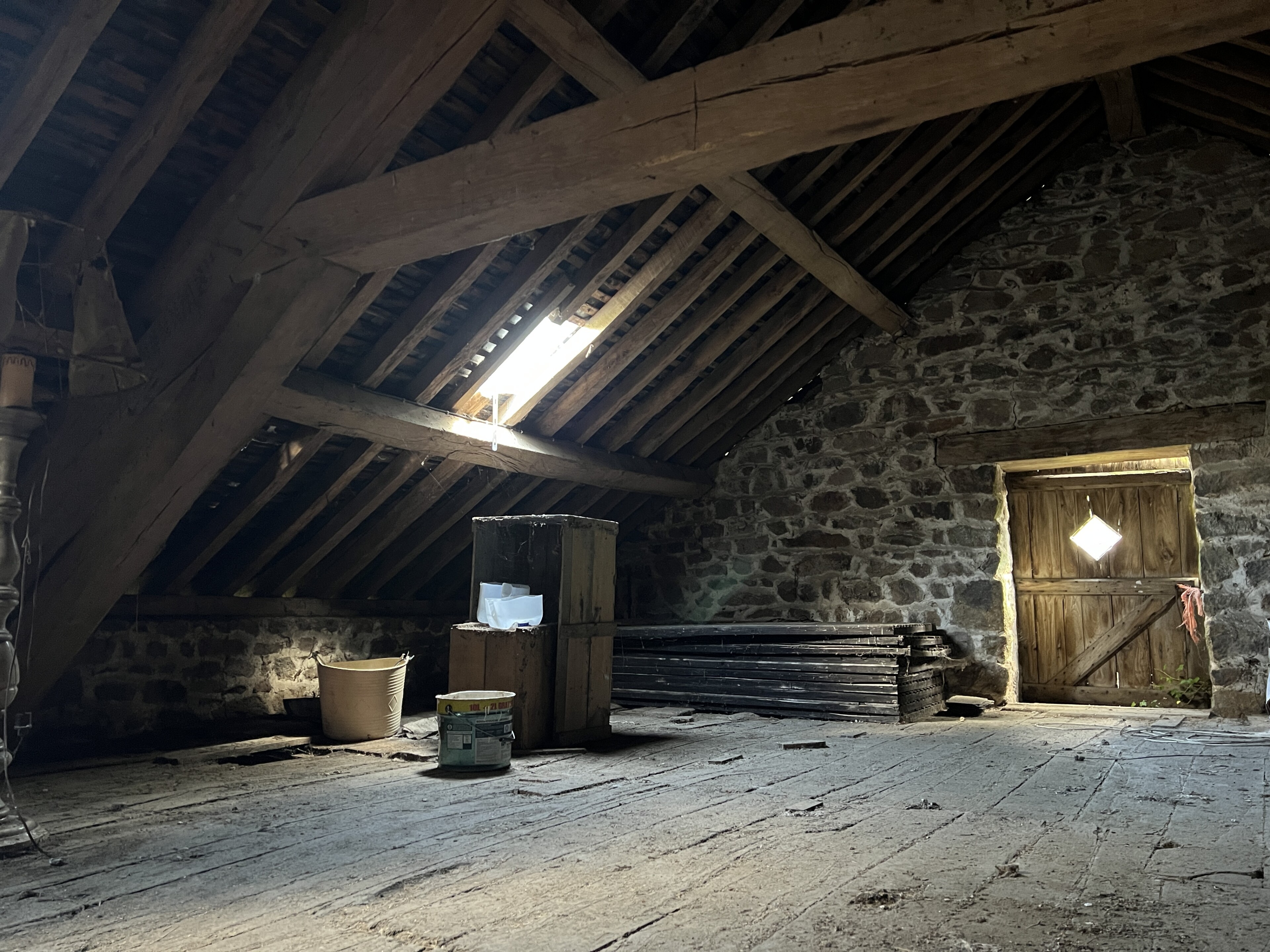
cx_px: 635
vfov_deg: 53.1
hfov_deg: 67.3
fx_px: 954
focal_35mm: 26
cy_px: 476
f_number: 1.5
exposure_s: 1/30
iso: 640
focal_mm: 5.7
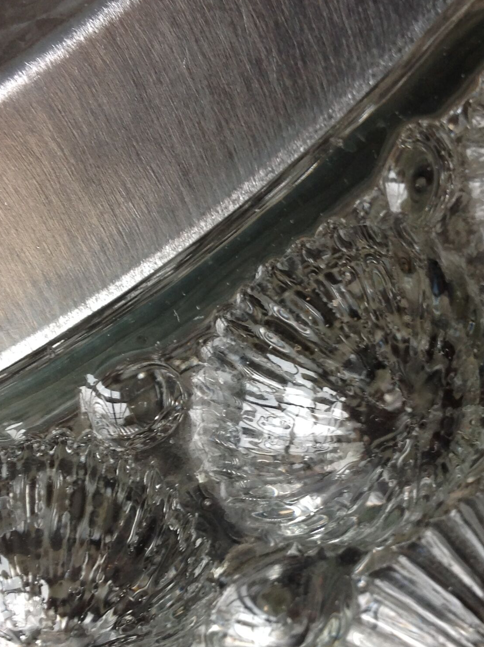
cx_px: 223
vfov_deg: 31.5
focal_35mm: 61
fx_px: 1140
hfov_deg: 24.0
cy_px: 427
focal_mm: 4.28
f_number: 2.4
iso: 50
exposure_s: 1/17
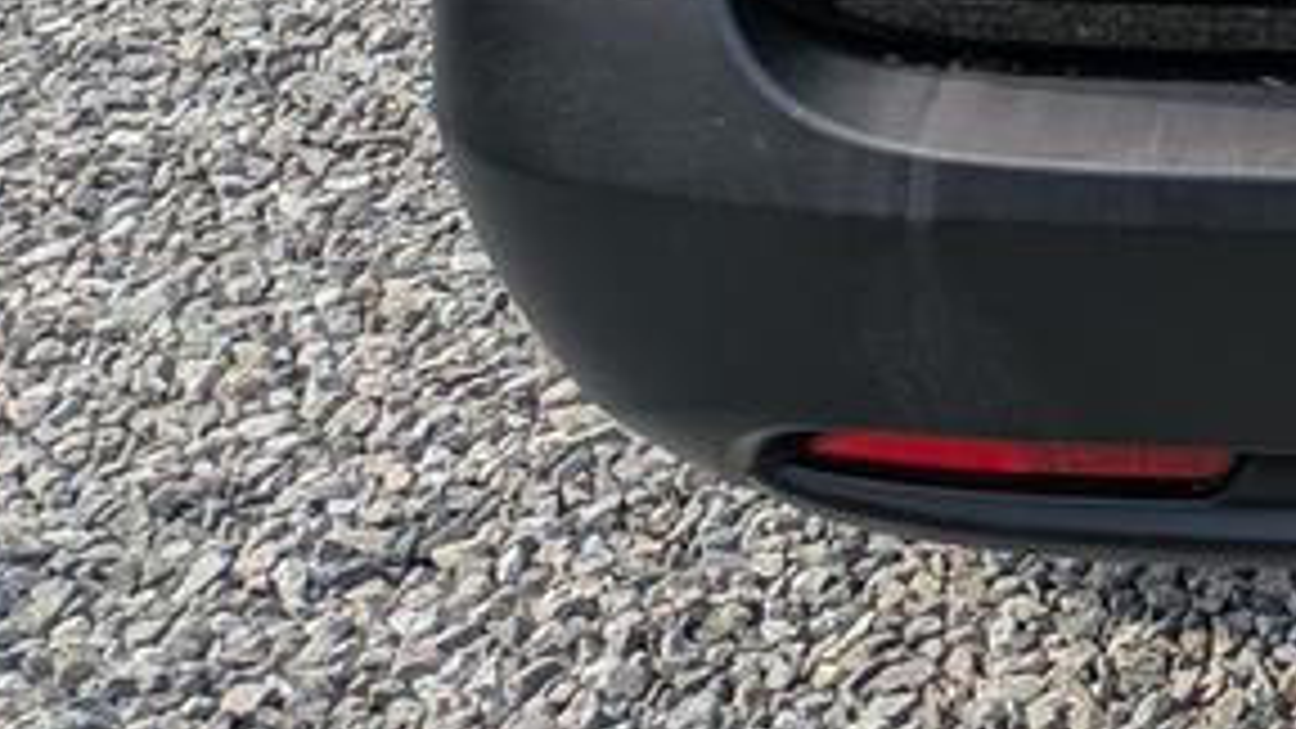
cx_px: 2522
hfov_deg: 14.8
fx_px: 4158
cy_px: -824
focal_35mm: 121
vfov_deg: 9.3
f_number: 1.89
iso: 42
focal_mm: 5.43
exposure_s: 1/1292
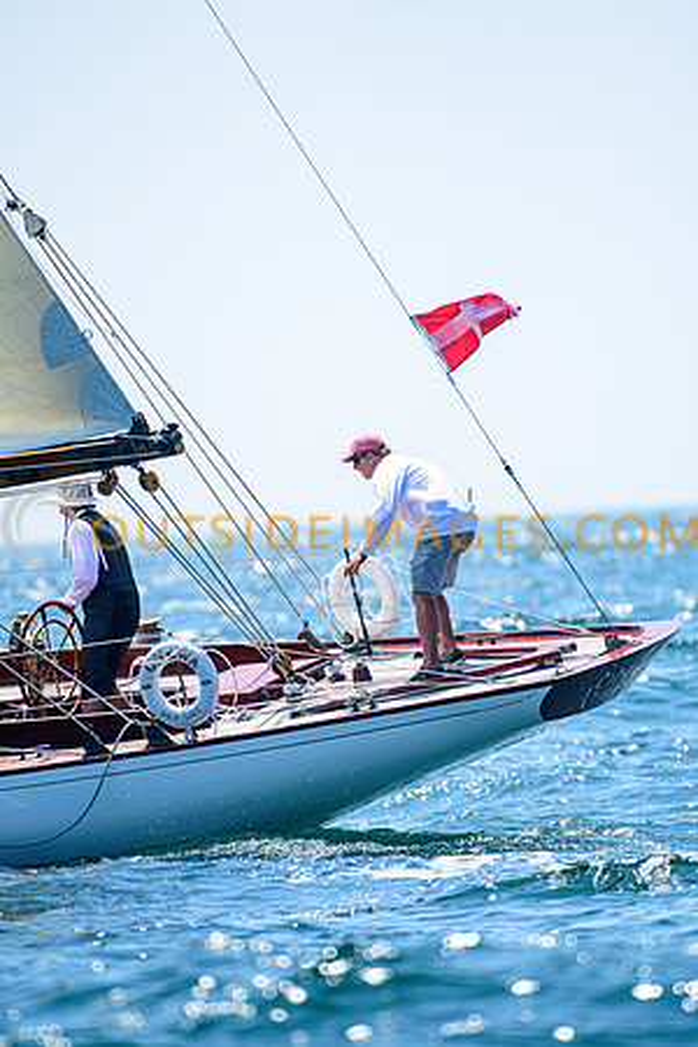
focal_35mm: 600
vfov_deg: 3.4
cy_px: 524
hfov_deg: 2.3
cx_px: 349
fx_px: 17449
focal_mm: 400
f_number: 5
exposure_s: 1/3200
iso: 400
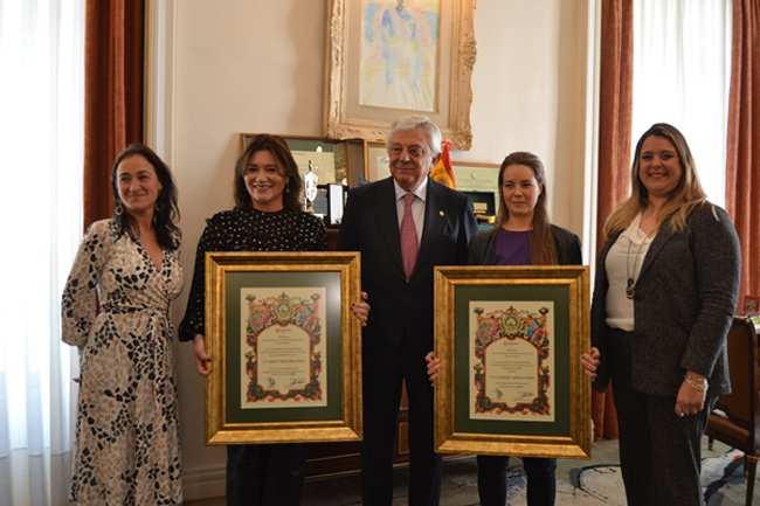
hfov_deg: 55.1
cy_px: 253
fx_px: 728
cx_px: 380
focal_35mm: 34
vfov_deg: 38.3
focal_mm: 23
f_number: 3.8
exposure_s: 1/60
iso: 560
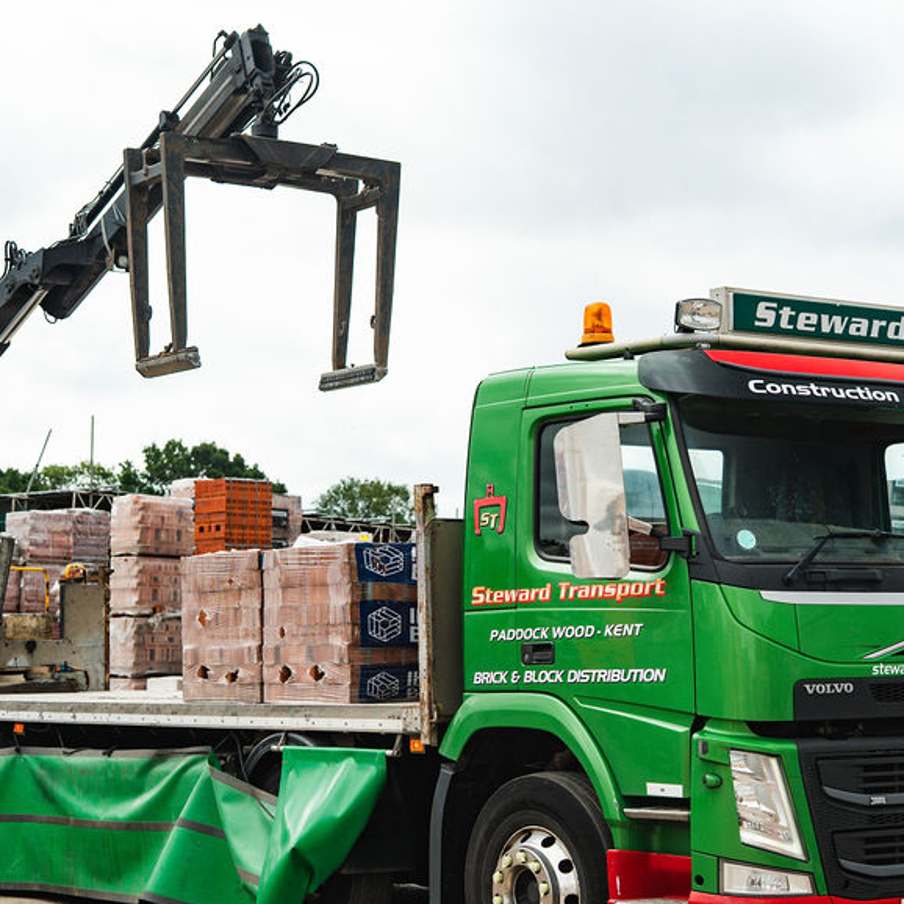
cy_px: 513
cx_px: 463
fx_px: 2098
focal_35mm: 71
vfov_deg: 24.3
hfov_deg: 24.3
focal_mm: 45
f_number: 3.5
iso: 125
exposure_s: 1/500
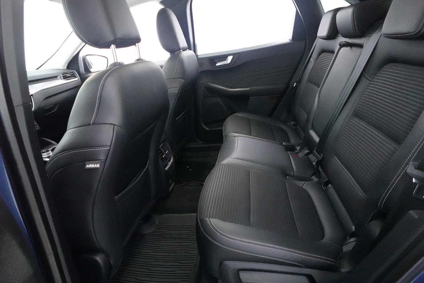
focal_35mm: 20
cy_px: 142
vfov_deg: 61.9
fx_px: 236
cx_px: 212
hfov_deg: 84.0
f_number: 2
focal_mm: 7.6
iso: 6400
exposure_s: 1/80
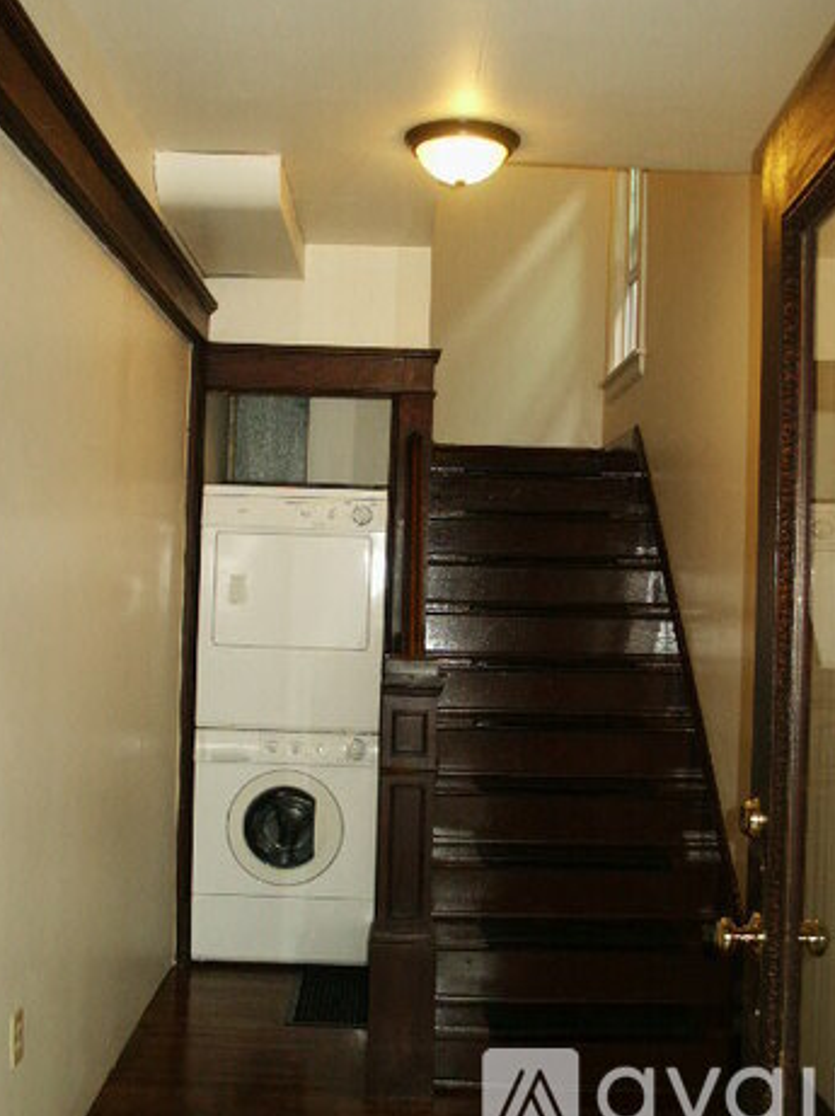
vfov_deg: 49.0
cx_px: 420
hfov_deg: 37.7
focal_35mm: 38
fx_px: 1224
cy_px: 540
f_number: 3
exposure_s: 1/45
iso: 200
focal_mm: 7.18
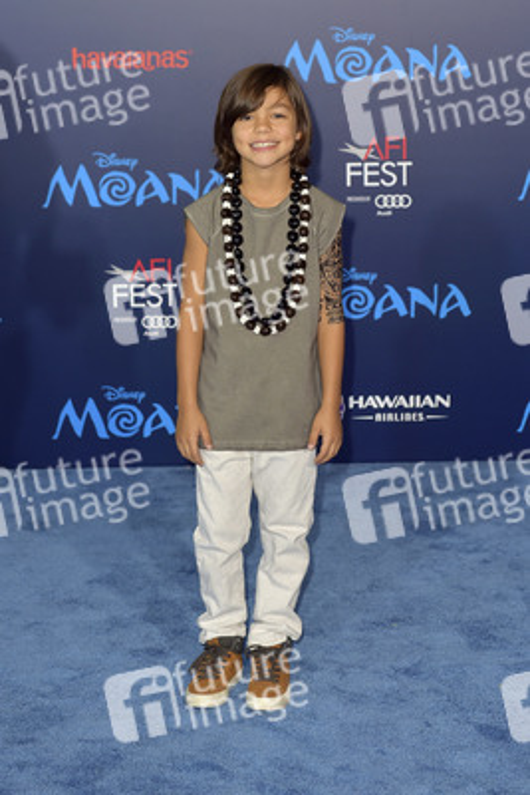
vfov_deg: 32.4
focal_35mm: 62
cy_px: 398
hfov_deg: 21.9
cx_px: 265
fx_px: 1368
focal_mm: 62
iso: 400
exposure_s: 1/320
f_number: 4.5
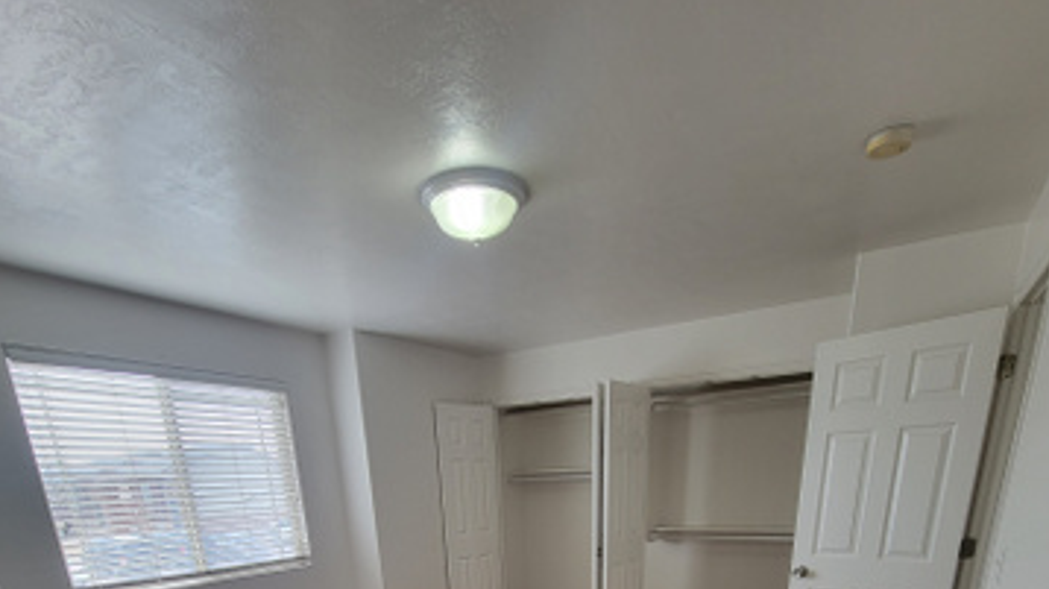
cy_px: 694
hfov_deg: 89.6
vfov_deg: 41.4
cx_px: 524
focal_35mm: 19
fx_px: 528
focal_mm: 2.2
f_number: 2.2
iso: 100
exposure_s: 1/60
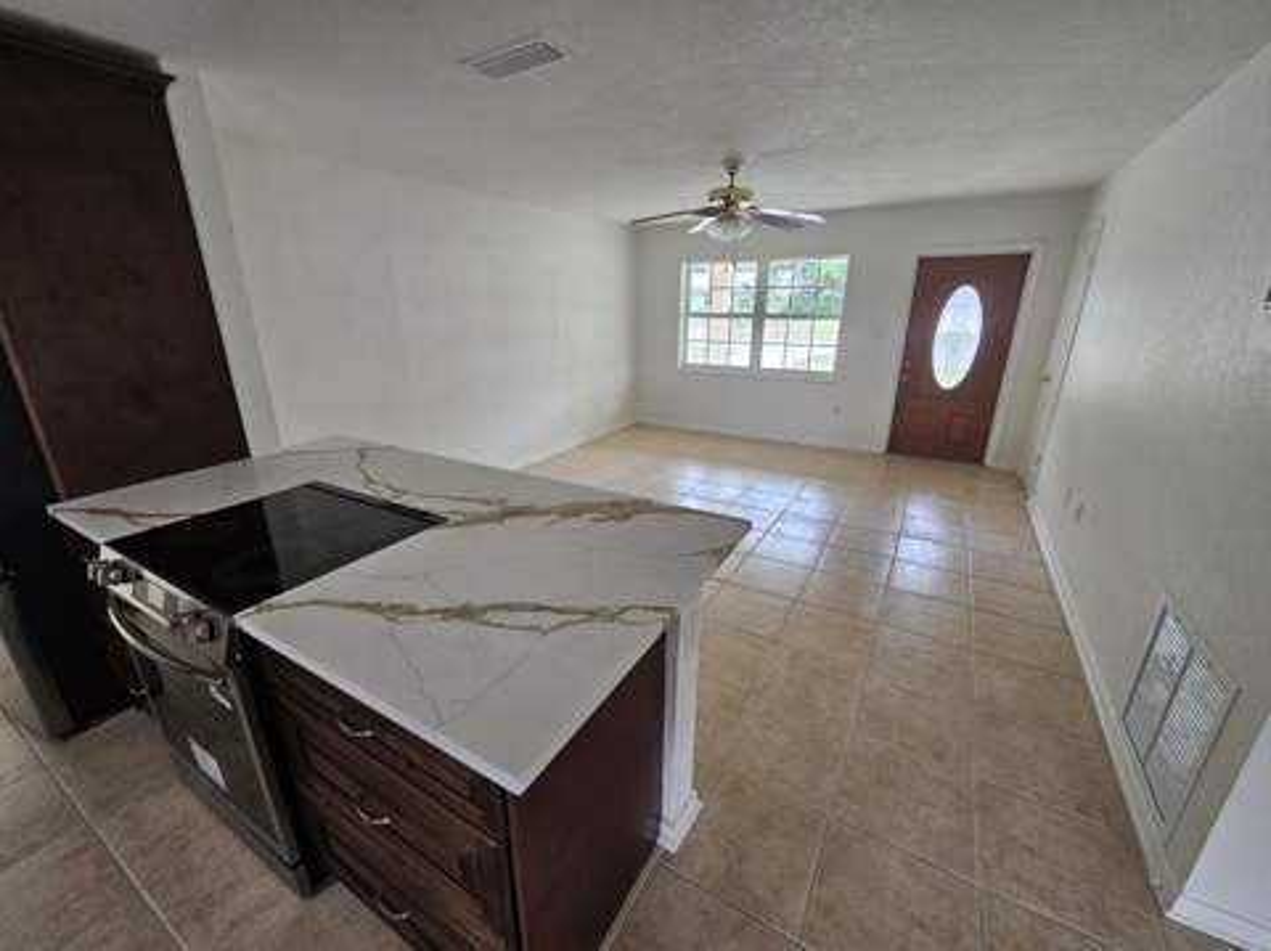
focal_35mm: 13
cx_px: 636
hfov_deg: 106.2
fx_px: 477
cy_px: 476
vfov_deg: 89.8
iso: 160
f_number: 2.2
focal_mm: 2.2
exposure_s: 1/60
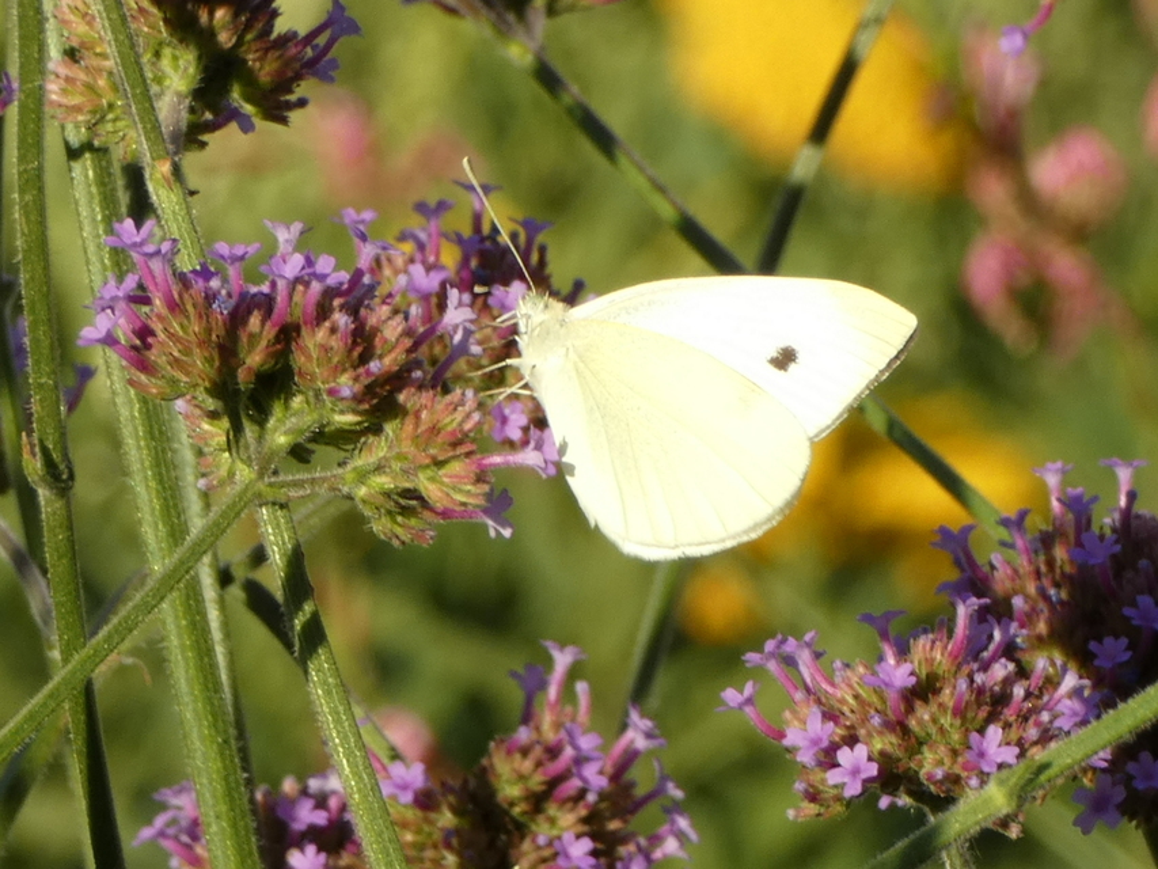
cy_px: 434
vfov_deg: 6.8
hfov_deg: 9.1
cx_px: 579
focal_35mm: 217
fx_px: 7260
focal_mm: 38.9
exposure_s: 1/100
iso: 80
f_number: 5.5
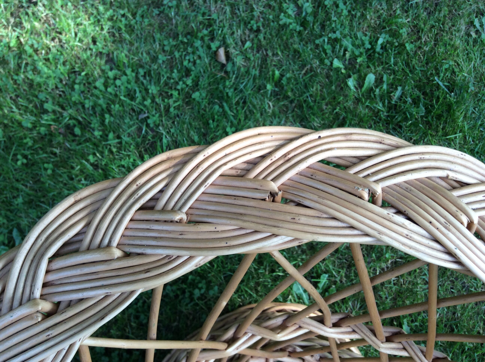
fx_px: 448
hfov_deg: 56.9
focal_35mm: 32
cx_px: 242
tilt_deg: -74.6
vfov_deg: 44.1
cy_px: 181
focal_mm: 3.3
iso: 32
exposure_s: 1/132
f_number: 2.4
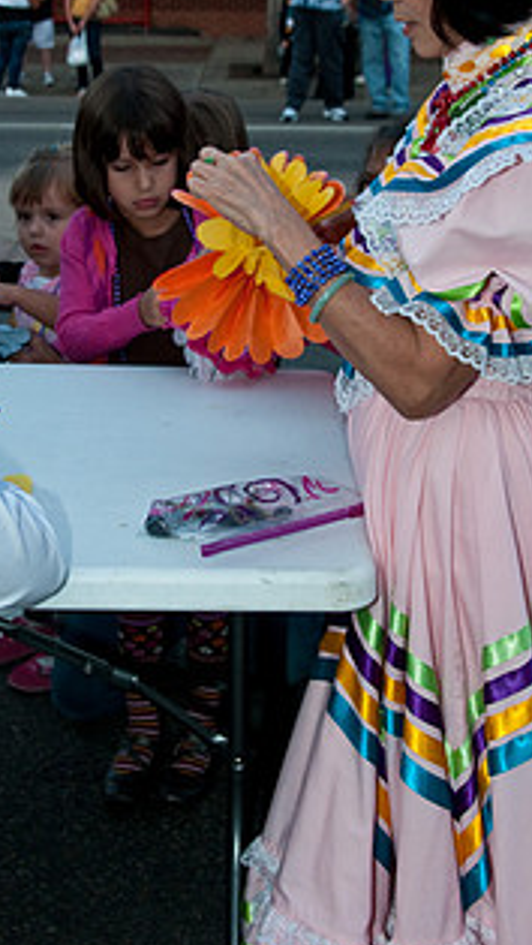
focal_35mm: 61
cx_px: 221
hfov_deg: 19.8
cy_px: 316
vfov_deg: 34.2
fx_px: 1521
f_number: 6.3
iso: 500
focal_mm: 27
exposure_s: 1/60
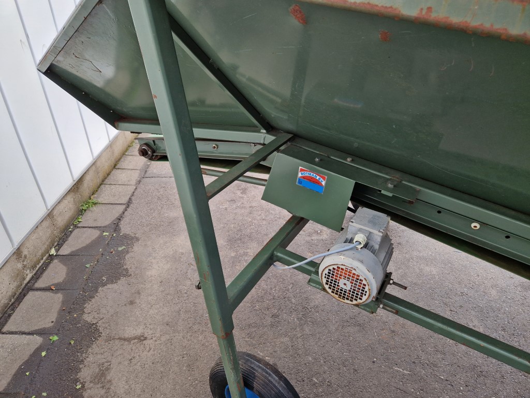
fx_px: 352
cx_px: 265
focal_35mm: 23
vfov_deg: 58.9
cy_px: 199
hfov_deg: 73.9
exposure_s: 1/380
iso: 50
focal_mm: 5.4
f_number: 1.8
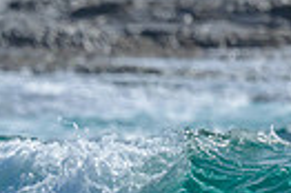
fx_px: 28611
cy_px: 247
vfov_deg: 0.4
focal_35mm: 3544
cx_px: -49
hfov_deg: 0.6
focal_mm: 800
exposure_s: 1/2000
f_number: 6.3
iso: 180
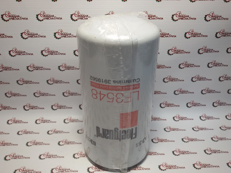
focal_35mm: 31
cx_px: 116
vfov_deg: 45.4
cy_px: 86
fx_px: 207
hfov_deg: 58.4
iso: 40
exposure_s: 1/50
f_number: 2.4
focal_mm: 2.93
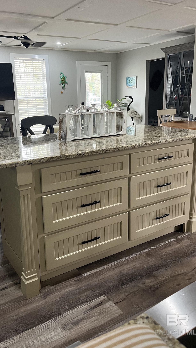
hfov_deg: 38.8
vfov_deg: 64.2
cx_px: 79
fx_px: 277
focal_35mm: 30
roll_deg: +2.2
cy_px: 164
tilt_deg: -15.3
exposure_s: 1/60
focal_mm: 5.1
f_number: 1.6
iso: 200
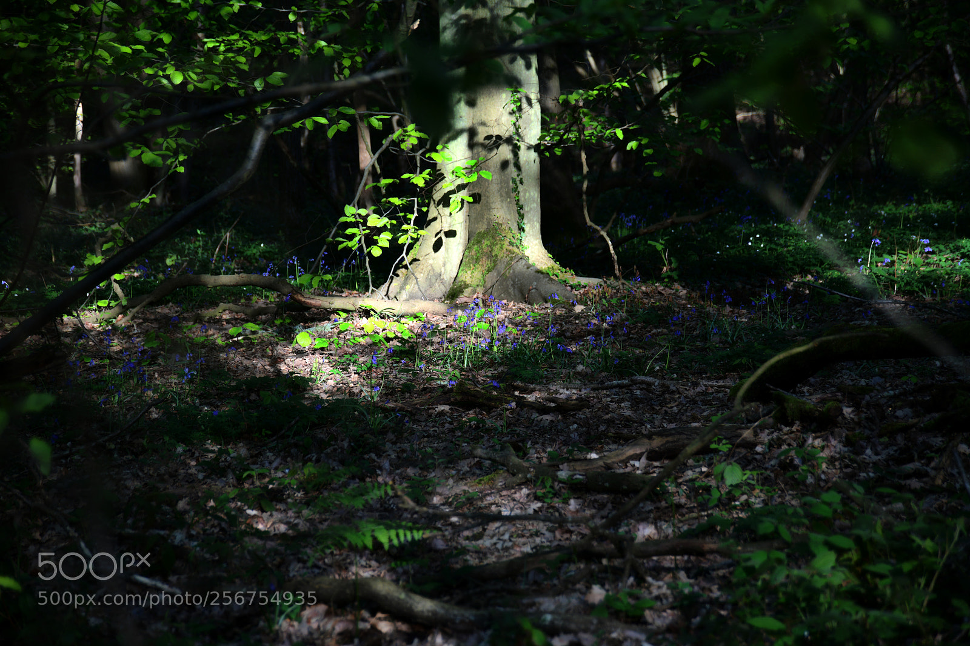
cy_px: 323
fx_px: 3232
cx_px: 485
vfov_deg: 11.4
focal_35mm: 120
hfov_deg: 17.1
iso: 200
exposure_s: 1/125
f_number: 5.6
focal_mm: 120
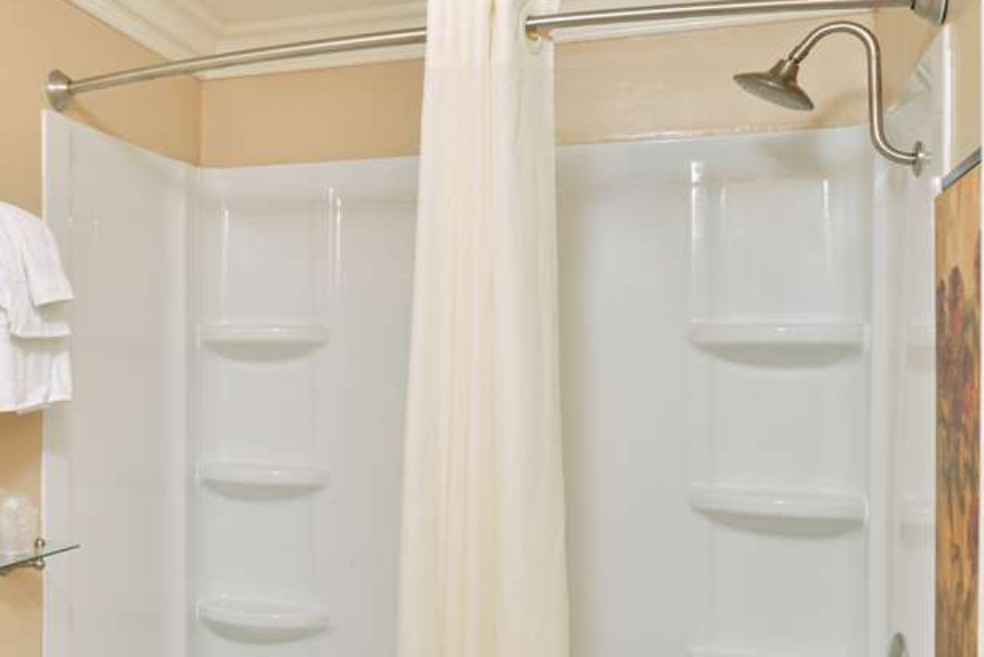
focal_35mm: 40
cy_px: 461
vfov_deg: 33.0
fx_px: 1094
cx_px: 166
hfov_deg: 45.4
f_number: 13
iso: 640
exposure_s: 1/40
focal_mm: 24
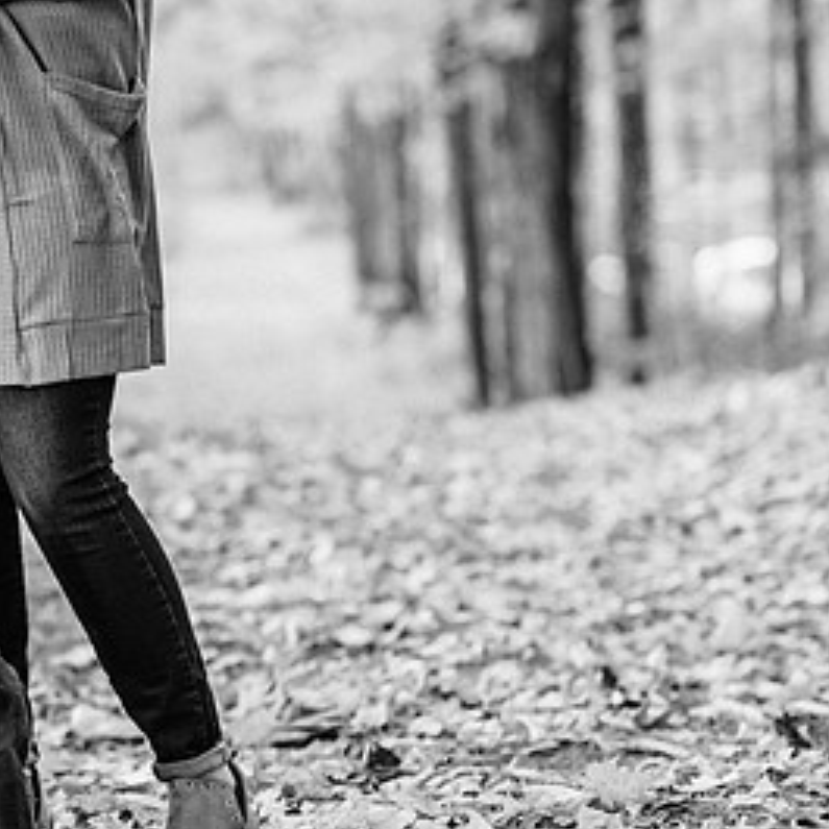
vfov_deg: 11.1
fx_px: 4281
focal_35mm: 158
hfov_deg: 10.9
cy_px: 477
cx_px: -28
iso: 800
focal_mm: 85
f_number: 2.8
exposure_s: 1/200
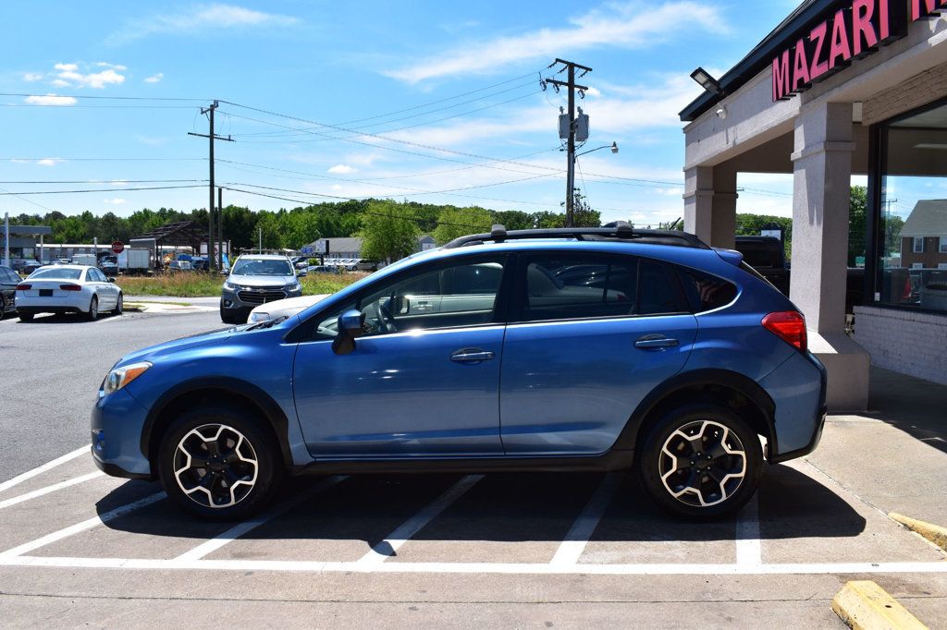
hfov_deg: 61.9
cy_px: 315
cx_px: 474
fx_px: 789
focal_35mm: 30
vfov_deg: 43.6
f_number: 11
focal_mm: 20
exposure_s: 1/500
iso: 360
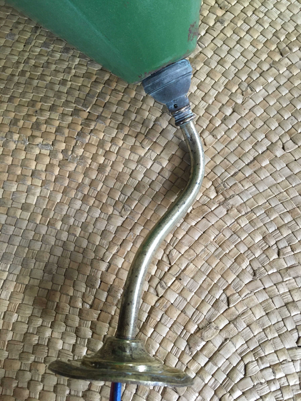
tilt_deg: -74.7
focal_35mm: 29
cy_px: 200
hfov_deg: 48.2
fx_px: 336
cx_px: 150
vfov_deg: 61.7
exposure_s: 1/20
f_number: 2.2
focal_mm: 4.15
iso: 200
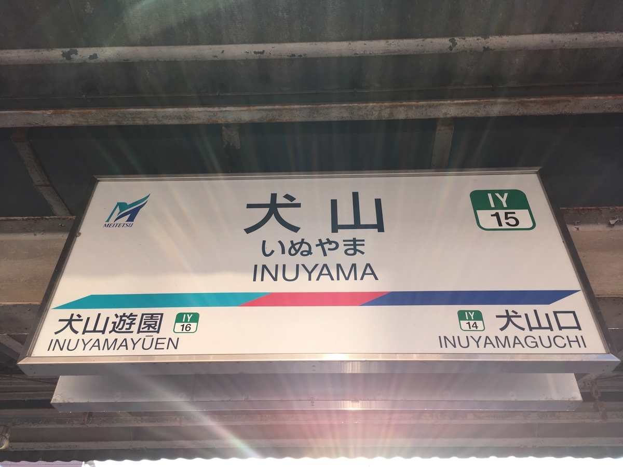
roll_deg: +0.0
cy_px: 234
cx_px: 312
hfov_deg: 61.7
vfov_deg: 48.2
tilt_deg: +40.6
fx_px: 522
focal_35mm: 29
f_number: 2.2
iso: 25
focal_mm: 4.15
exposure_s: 1/151
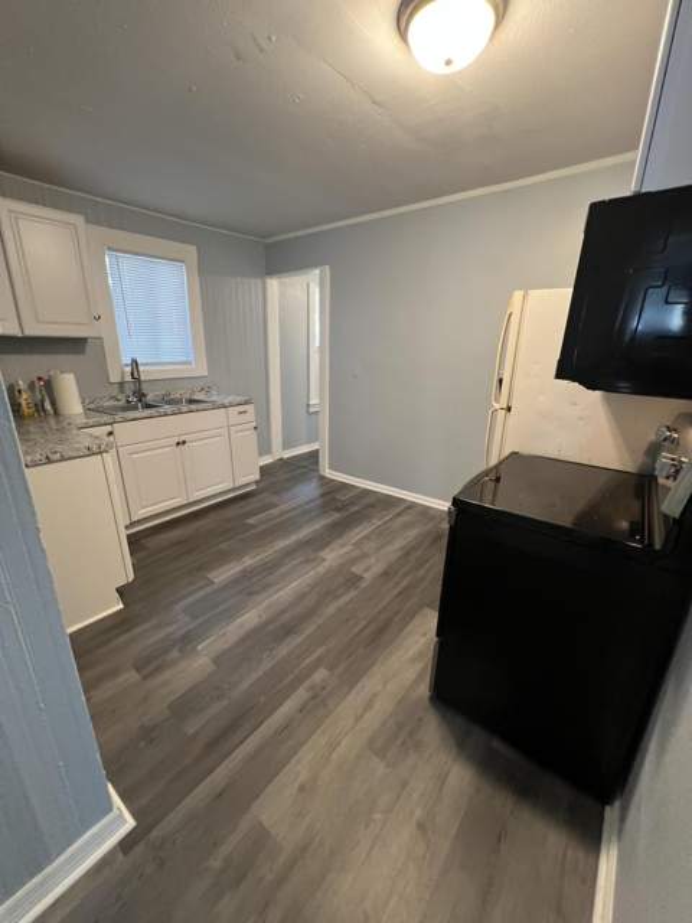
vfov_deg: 106.2
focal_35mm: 13
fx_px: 347
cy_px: 462
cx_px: 346
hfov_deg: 89.9
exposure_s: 1/60
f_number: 1.8
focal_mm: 1.57
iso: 400
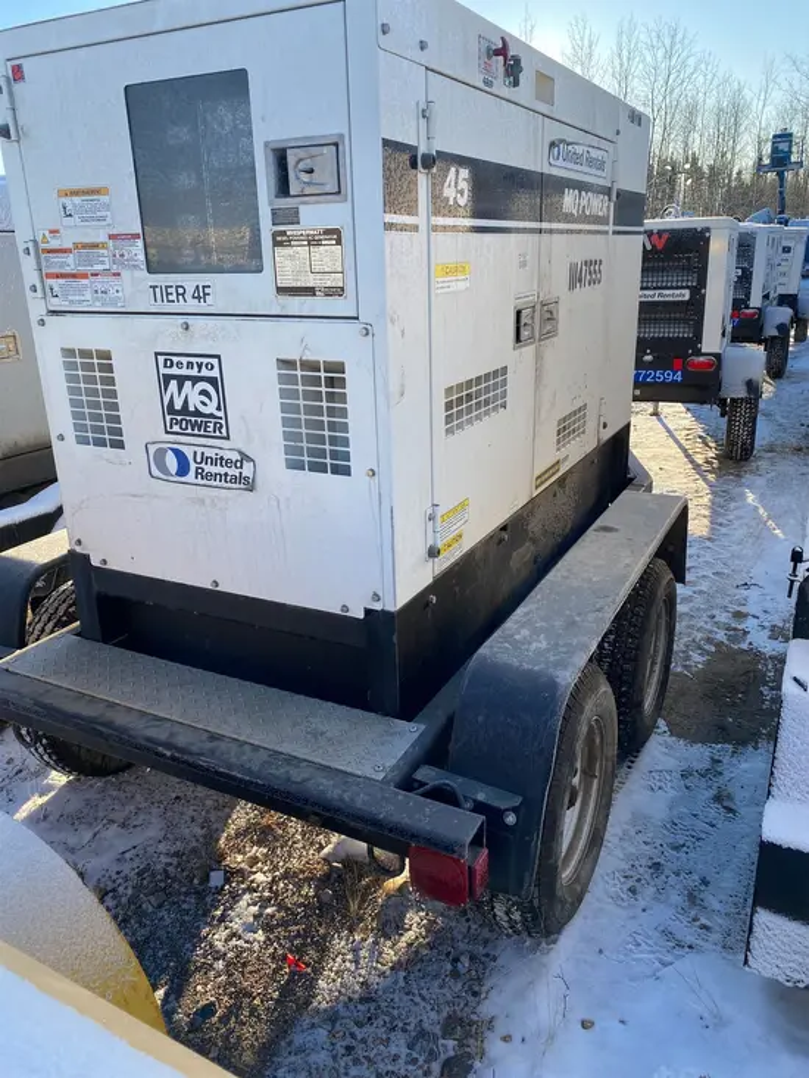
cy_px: 539
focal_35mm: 26
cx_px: 404
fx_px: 810
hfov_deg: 53.1
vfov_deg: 67.3
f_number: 1.8
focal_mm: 4.25
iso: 32
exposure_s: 1/571
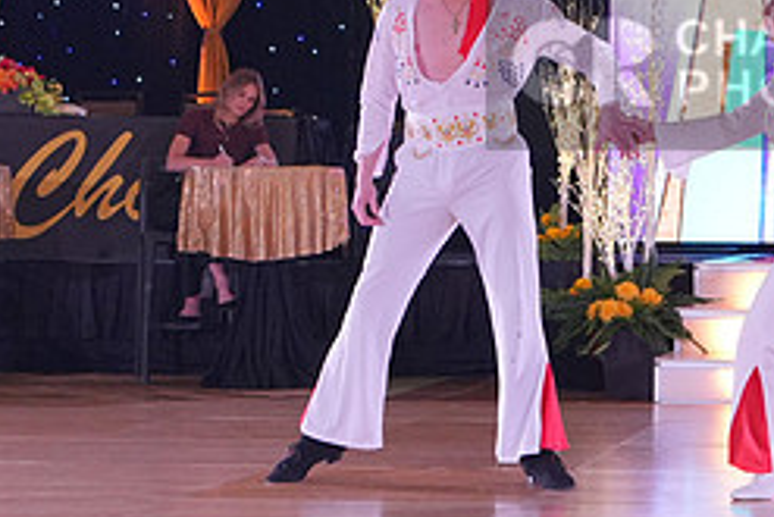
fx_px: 2624
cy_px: 67
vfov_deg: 11.2
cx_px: 827
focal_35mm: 122
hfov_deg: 16.3
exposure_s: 1/400
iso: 2000
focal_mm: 35
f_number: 3.5
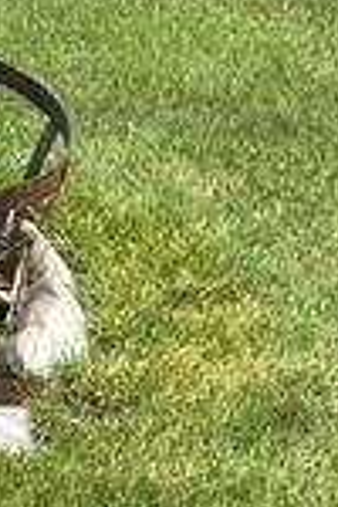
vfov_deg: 12.1
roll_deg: +2.9
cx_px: -727
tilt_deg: -24.1
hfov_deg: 7.1
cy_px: 254
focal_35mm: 170
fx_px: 2394
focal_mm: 6.76
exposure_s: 1/822
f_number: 1.78
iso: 80
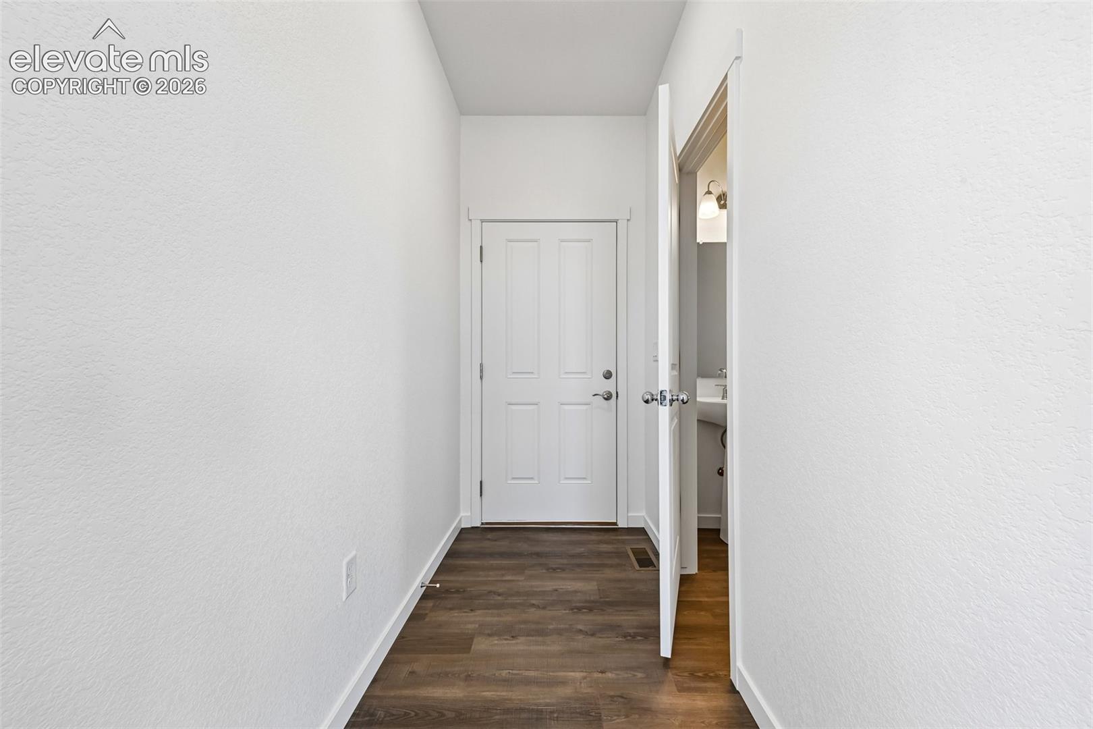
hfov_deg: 104.3
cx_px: 546
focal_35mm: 14
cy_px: 364
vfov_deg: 81.2
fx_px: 425
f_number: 11
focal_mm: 14
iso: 280
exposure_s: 1/15
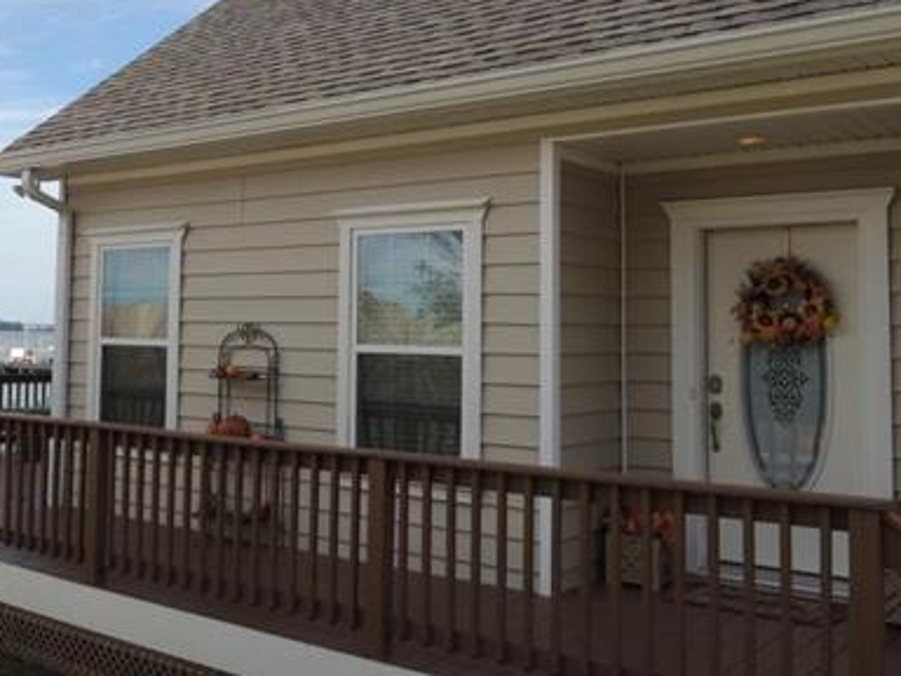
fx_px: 1041
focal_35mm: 40
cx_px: 284
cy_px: 265
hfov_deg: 45.9
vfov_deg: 35.8
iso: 100
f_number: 2.8
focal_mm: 4.3
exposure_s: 1/1250
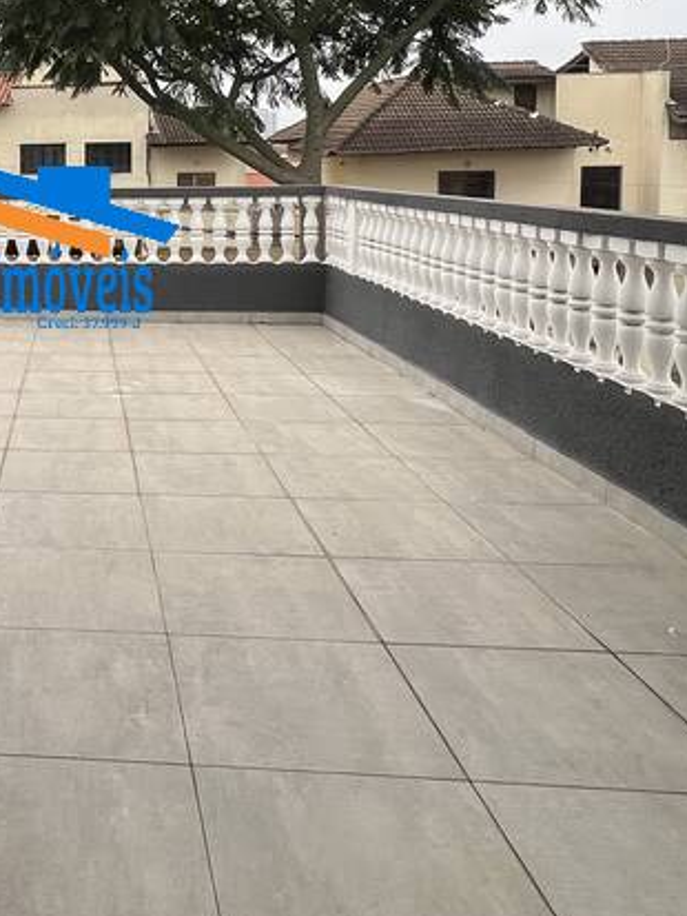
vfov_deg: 51.7
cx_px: -35
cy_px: 231
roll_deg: +1.0
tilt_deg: -3.8
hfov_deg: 36.5
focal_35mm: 34
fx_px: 899
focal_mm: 1.57
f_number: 1.8
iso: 32
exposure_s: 1/539
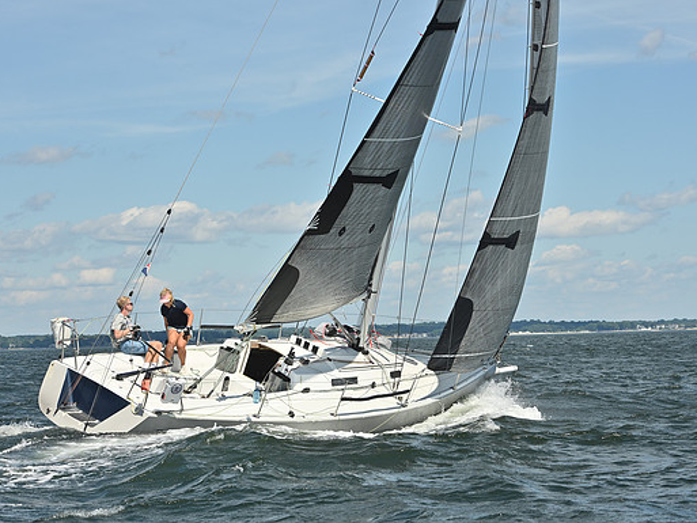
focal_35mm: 100
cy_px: 262
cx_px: 363
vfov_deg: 14.8
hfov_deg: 19.6
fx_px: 2014
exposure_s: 1/1250
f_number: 9
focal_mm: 92
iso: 250
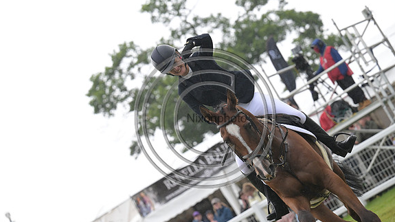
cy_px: 109
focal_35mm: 148
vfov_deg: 8.2
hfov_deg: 14.5
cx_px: 197
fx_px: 1550
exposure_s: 1/1250
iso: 1600
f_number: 4.5
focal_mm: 140
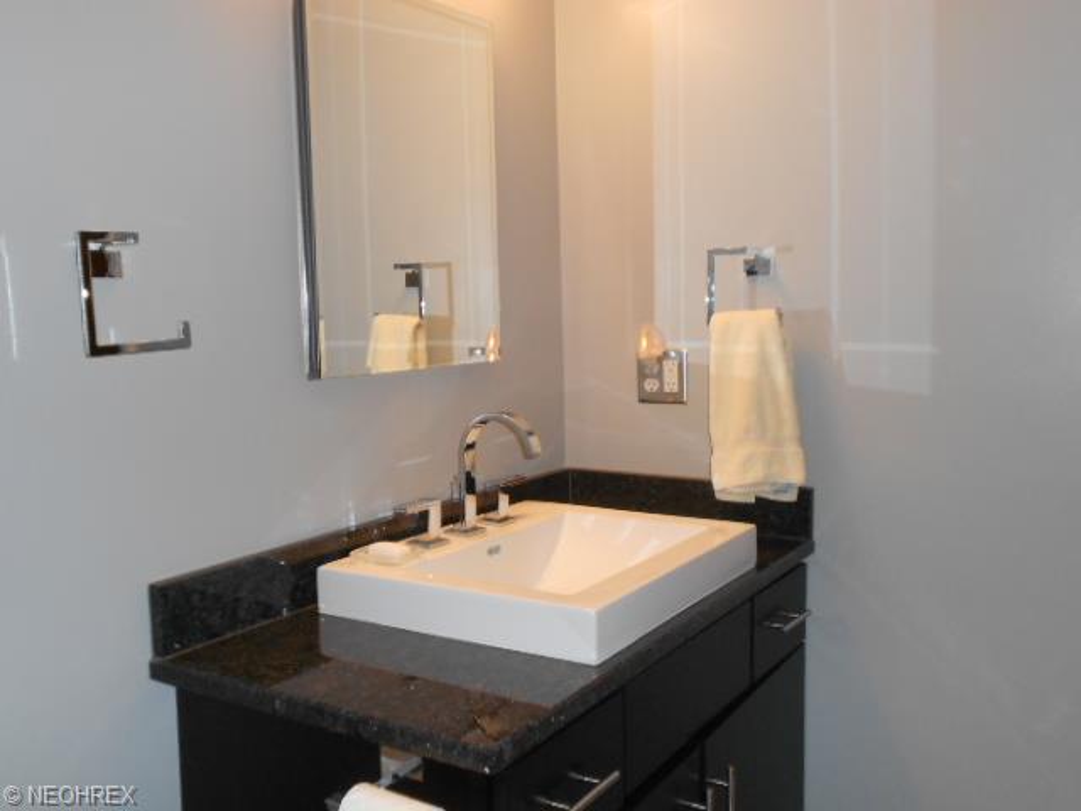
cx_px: 540
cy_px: 406
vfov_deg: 44.2
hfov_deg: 56.8
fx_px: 999
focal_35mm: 32
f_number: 3.6
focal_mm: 5.8
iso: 200
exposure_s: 1/30
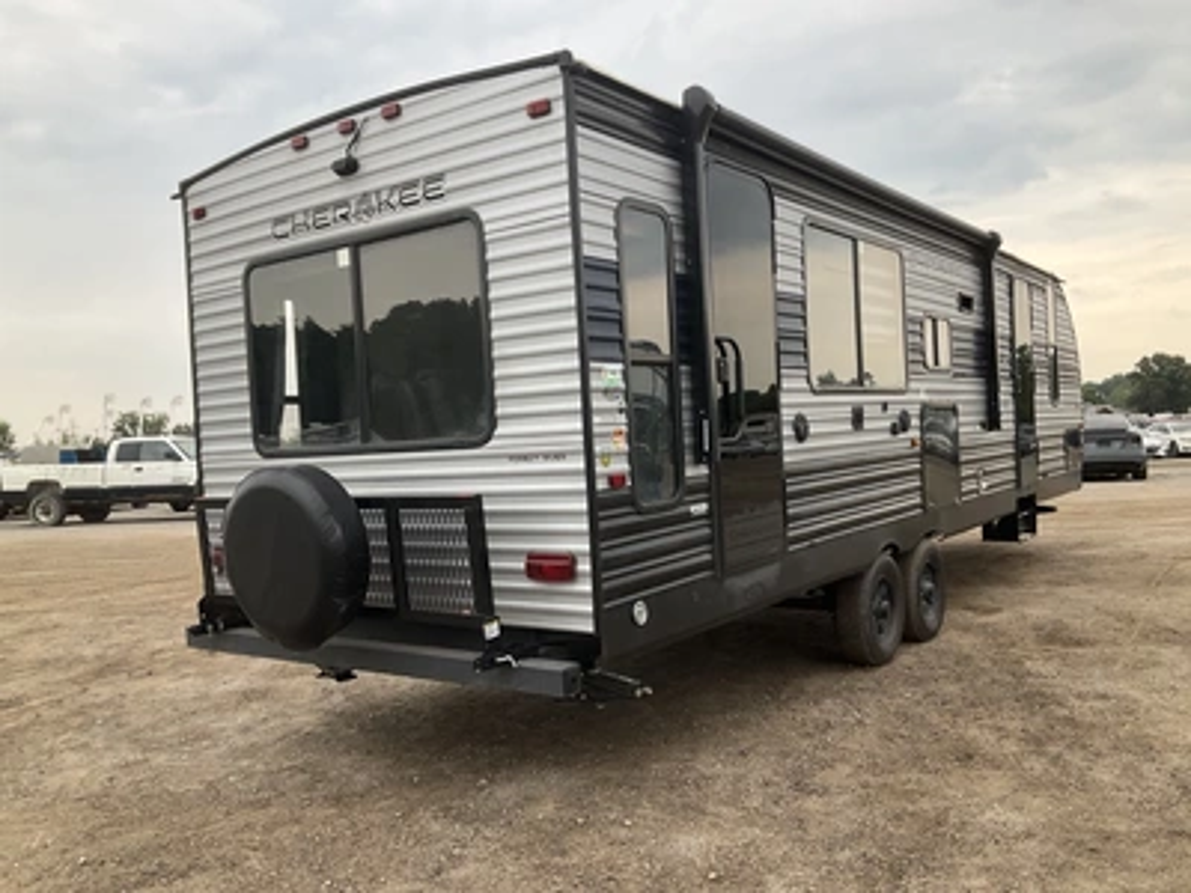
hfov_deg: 61.7
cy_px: 446
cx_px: 596
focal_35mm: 29
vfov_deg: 48.2
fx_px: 998
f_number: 1.8
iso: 20
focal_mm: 3
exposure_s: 1/166
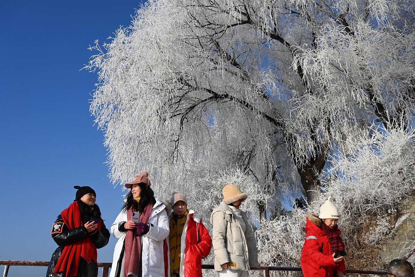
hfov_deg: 61.9
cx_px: 208
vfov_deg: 43.6
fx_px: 346
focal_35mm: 30
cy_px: 138
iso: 200
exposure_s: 1/640
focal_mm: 30
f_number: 8
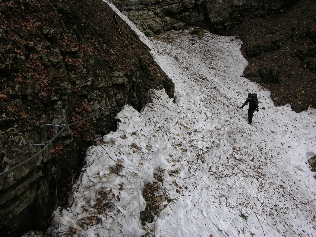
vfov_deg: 40.7
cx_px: 158
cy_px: 118
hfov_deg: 52.6
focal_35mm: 35
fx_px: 320
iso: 50
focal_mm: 8.9
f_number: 4
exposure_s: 1/80.2
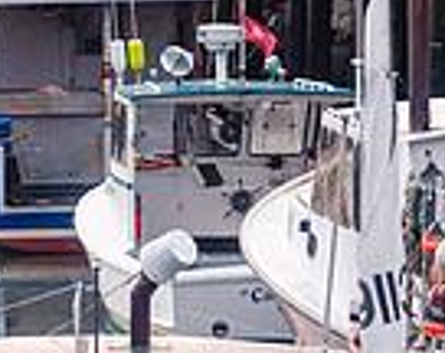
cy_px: 395
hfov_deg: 3.3
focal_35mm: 588
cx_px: -113
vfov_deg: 2.6
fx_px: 7722
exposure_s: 1/125
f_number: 5.6
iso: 1100
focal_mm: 120
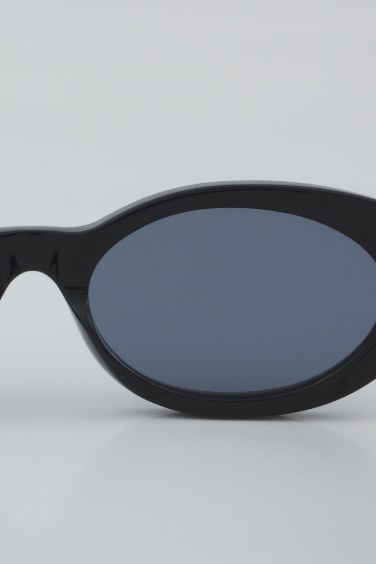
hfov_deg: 10.9
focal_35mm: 125
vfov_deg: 16.4
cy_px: 280
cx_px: 35
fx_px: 1955
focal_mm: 55
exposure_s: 1/4
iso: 100
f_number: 32
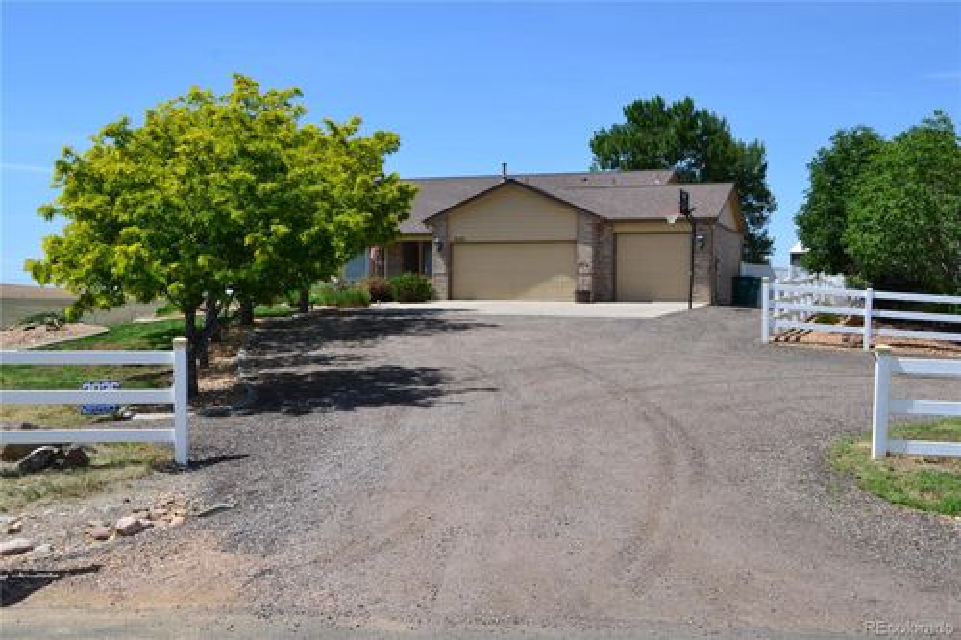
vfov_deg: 30.8
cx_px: 480
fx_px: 1161
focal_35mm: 44
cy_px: 320
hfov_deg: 45.0
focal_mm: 29
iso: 400
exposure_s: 1/400
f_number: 11
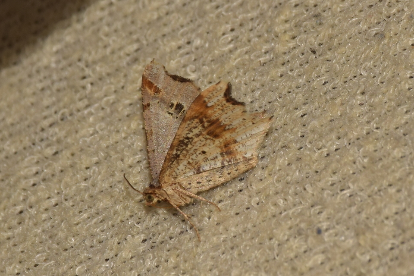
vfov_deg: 6.5
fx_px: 2415
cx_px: 207
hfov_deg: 9.8
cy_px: 138
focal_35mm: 210
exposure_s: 1/200
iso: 100
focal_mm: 140
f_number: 16
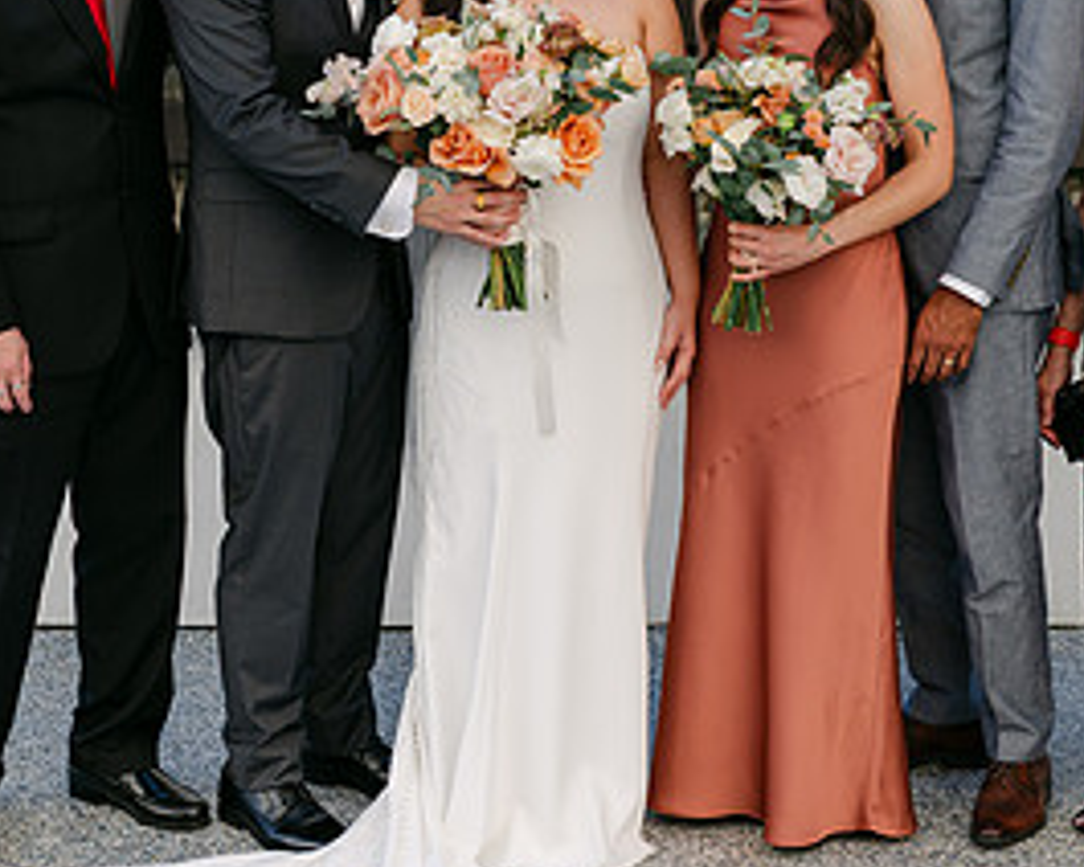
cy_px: 401
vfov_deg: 19.9
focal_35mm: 77
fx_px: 2470
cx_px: 538
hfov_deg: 24.7
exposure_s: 1/800
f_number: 4
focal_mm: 35
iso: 100
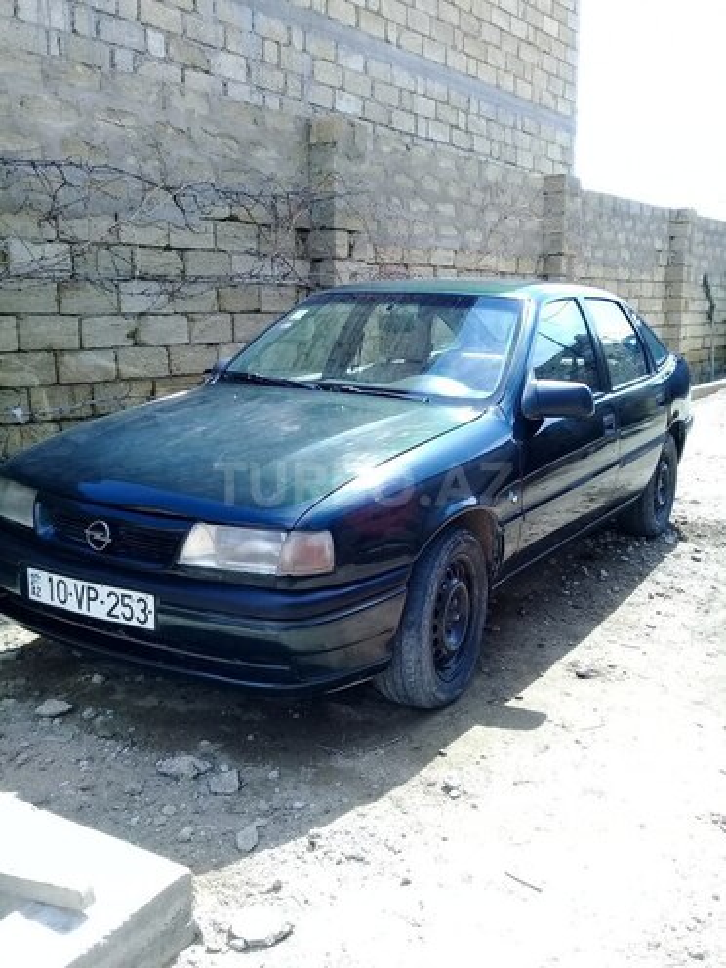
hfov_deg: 45.4
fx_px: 867
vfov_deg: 58.4
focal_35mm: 31
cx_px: 363
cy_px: 484
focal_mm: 3.3
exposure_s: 1/212
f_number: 2.2
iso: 50
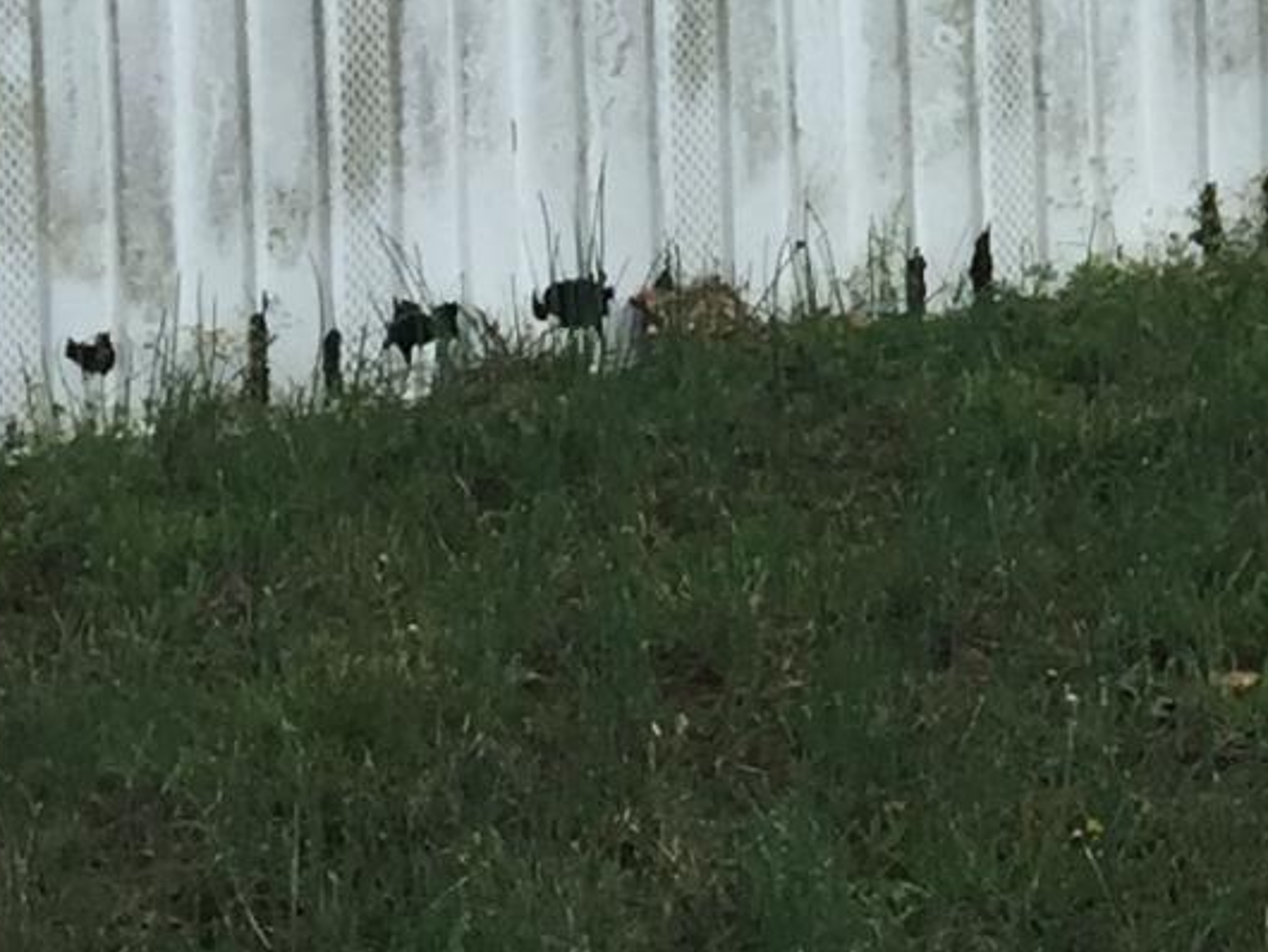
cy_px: -679
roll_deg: -1.5
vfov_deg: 8.7
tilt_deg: -2.4
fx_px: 6010
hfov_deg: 10.6
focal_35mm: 164
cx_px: 2828
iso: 32
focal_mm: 4.15
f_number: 2.2
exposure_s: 1/1883
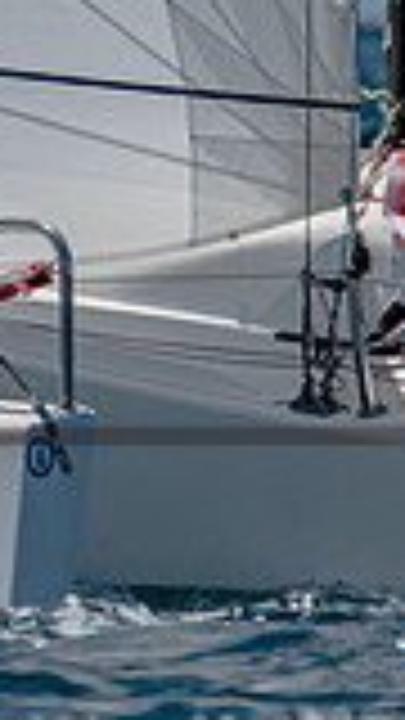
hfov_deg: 0.8
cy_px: 544
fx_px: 28866
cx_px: -843
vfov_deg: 1.4
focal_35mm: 1512
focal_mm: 250
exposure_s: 1/2000
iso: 200
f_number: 5.6
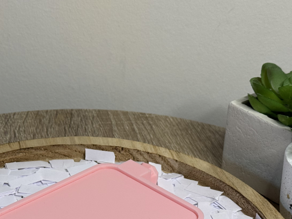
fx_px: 751
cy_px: 156
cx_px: 103
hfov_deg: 21.9
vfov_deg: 16.5
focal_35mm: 89
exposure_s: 1/100
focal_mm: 6.8
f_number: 1.8
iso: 100
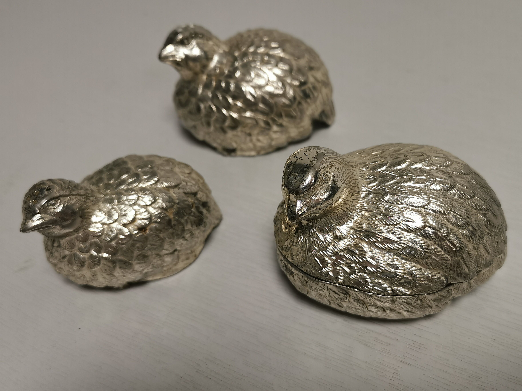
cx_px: 261
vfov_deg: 39.7
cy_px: 196
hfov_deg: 51.4
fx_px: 543
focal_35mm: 36
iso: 100
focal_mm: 5.58
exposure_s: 1/100
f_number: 1.8
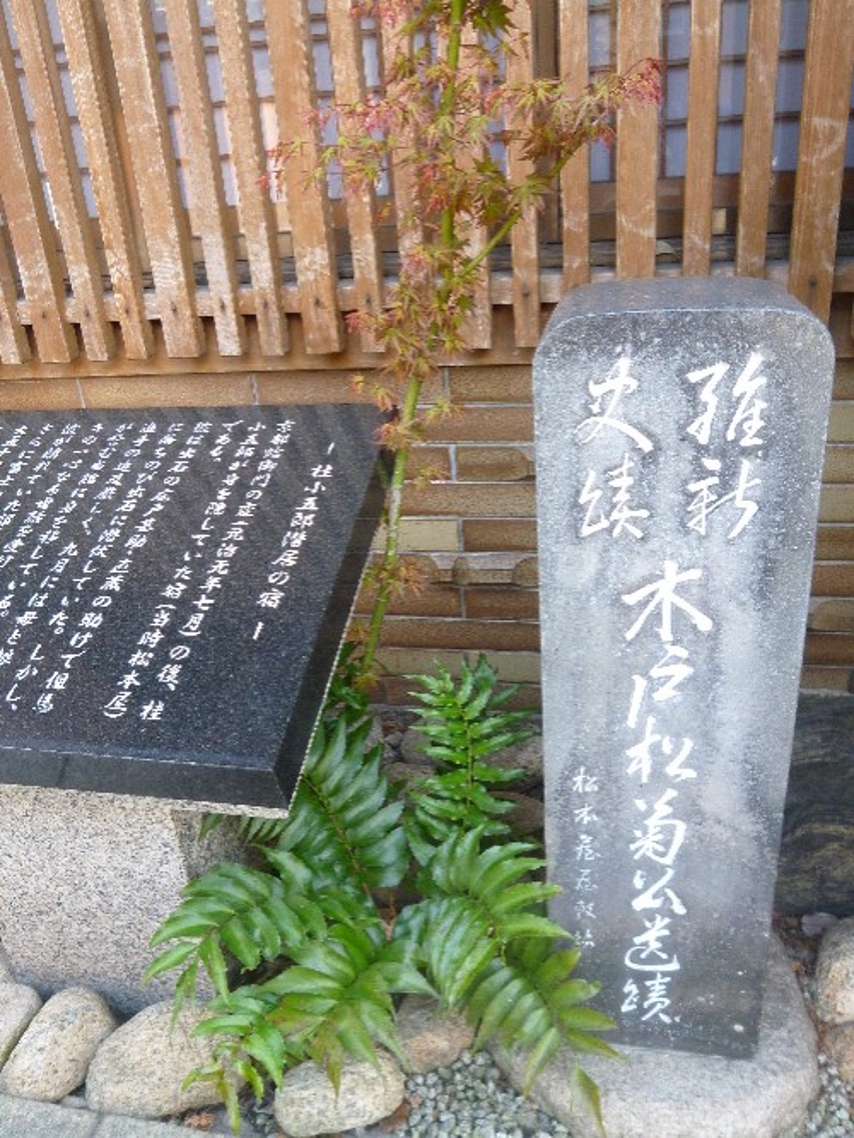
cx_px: 427
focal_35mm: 28
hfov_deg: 49.8
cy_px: 569
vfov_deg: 63.4
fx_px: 920
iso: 160
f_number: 2.7
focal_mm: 4.9
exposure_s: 1/60
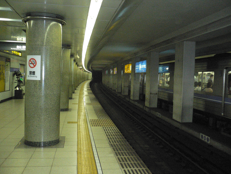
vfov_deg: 40.7
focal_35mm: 35
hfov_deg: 52.6
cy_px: 87
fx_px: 234
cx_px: 116
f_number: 2.8
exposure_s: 1/60
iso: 400
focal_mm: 5.8
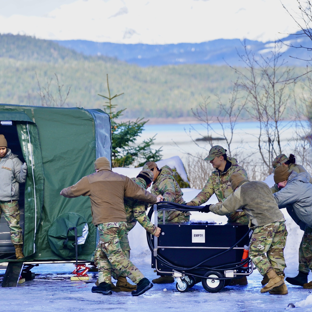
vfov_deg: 6.8
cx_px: 141
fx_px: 2610
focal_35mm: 256
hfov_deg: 6.8
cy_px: 156
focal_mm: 200
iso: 100
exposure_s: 1/320
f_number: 5
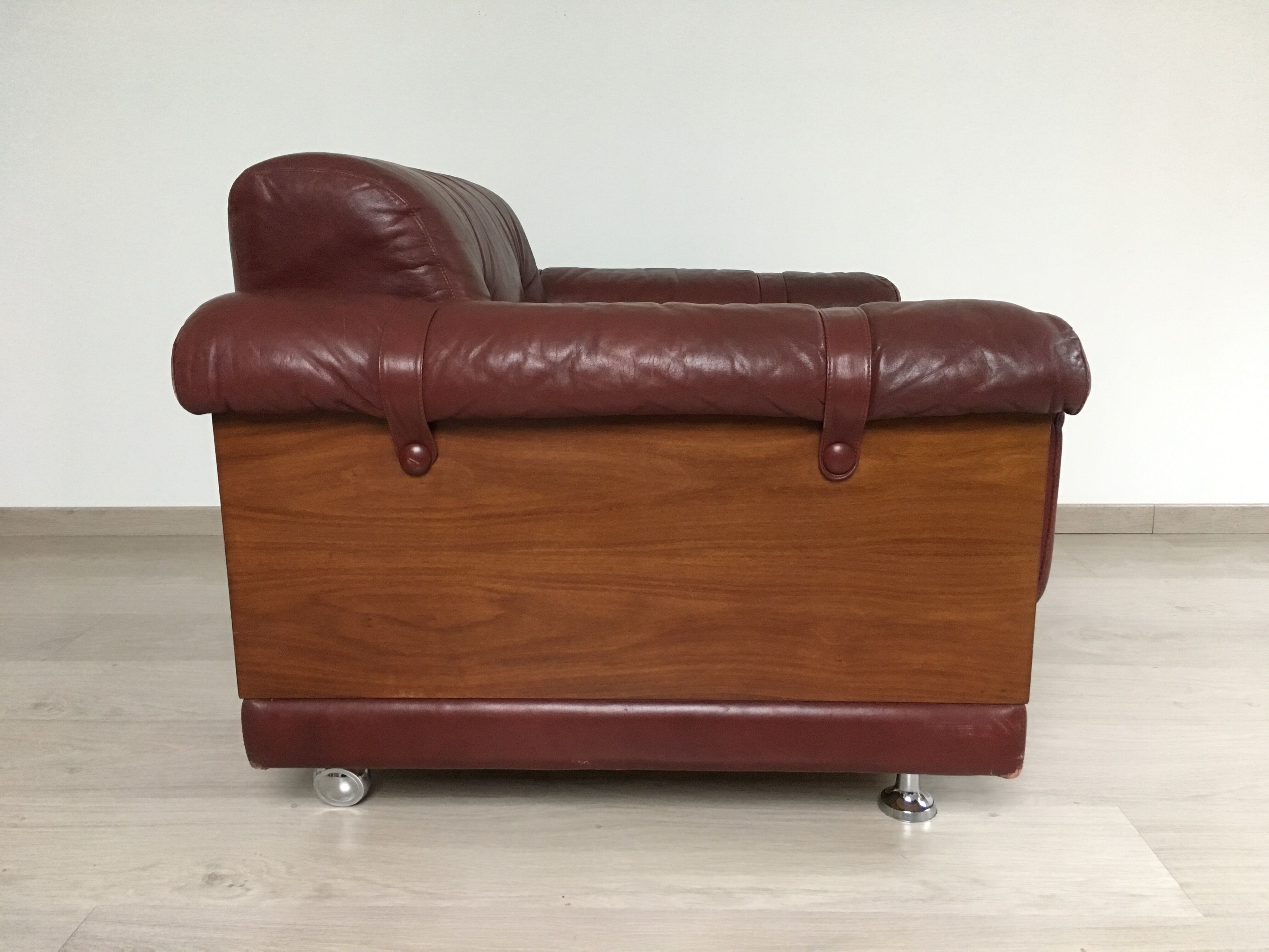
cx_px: 634
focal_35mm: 29
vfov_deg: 48.2
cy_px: 476
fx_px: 1063
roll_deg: -0.3
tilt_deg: -12.9
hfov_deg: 61.7
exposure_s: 1/30
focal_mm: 4.15
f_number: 2.2
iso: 250
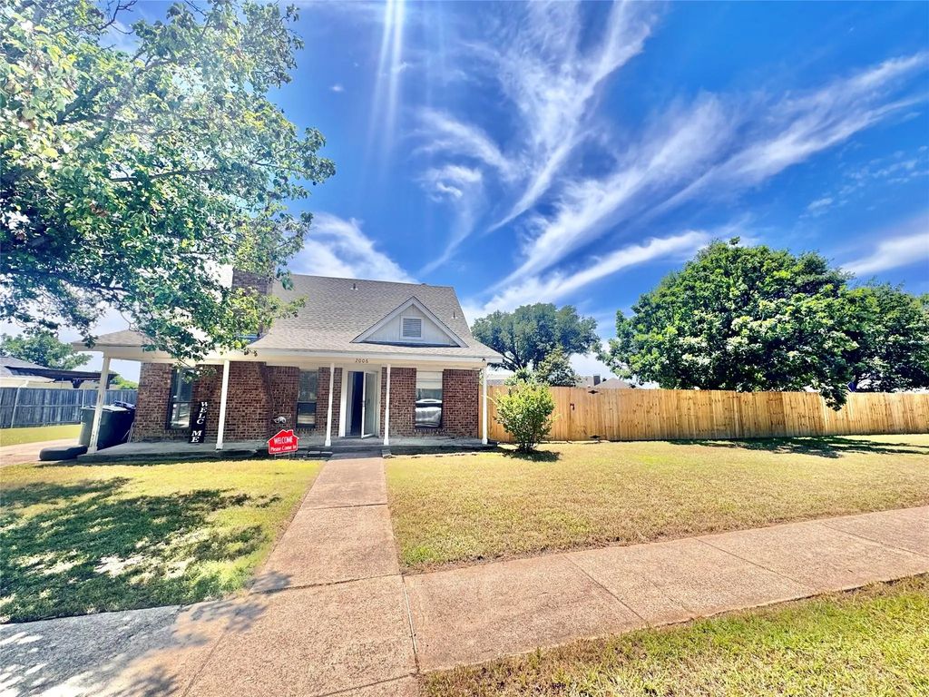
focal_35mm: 14
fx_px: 376
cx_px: 464
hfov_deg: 102.1
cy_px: 348
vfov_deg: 85.7
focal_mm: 2.22
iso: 50
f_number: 2.2
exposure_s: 1/561
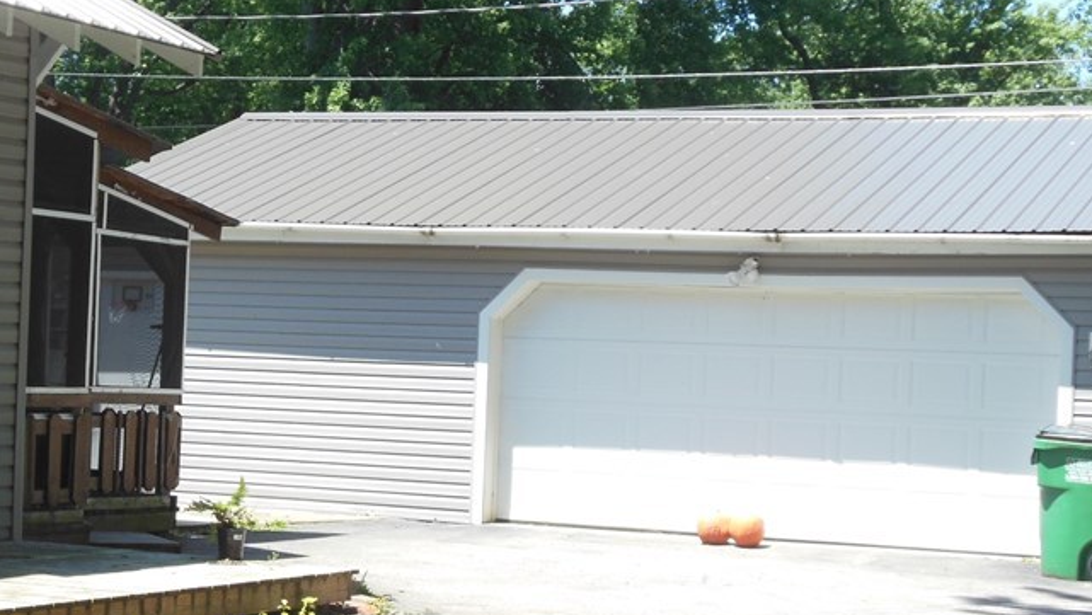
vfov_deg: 13.9
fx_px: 2520
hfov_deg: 24.4
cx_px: 395
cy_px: 341
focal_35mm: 87
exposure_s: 1/320
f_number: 4
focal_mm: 8.9
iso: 125
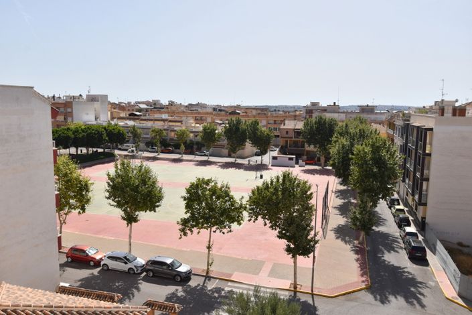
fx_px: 393
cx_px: 236
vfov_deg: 43.6
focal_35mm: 30
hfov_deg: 61.9
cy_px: 158
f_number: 9
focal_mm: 20
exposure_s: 1/320
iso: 100
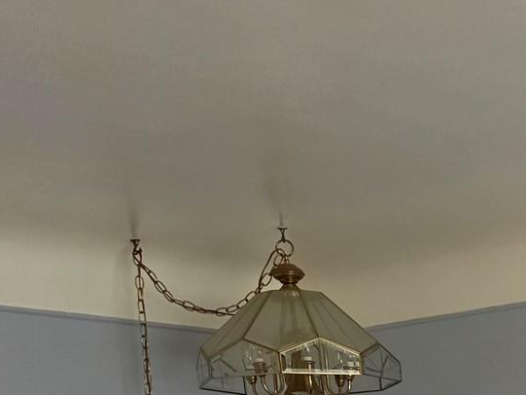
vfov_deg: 14.8
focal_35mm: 87
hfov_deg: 18.8
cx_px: 864
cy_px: 718
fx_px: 1322
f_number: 1.4
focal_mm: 6.5
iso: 800
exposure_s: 1/120
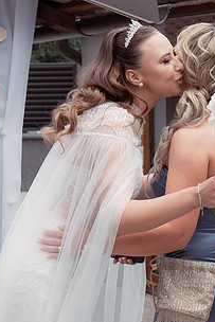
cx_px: 128
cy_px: 169
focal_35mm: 86
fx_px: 769
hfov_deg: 15.9
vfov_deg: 23.6
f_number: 4
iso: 200
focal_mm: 30
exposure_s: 1/400
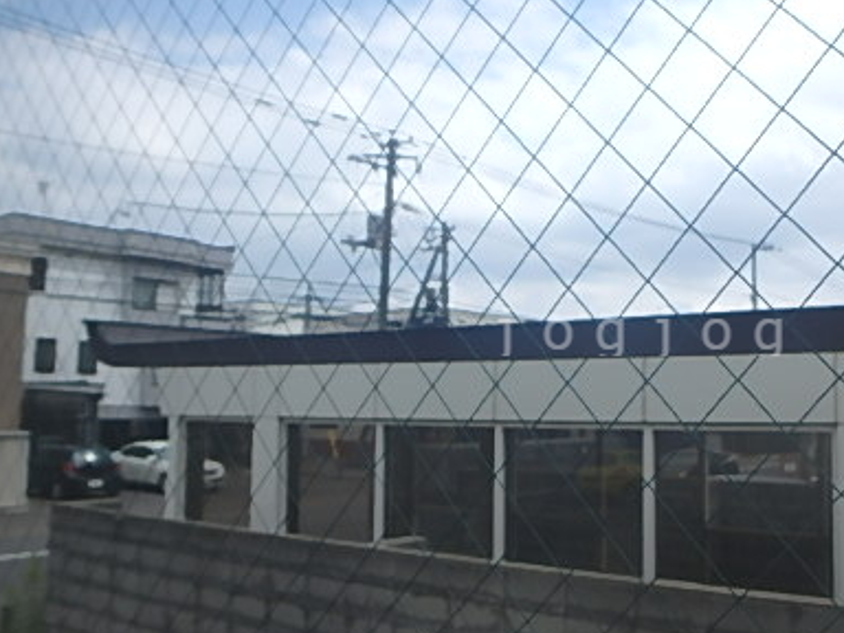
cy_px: 330
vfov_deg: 40.7
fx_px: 853
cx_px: 644
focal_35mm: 35
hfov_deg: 50.2
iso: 125
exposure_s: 1/800
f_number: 3.5
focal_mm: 3.7
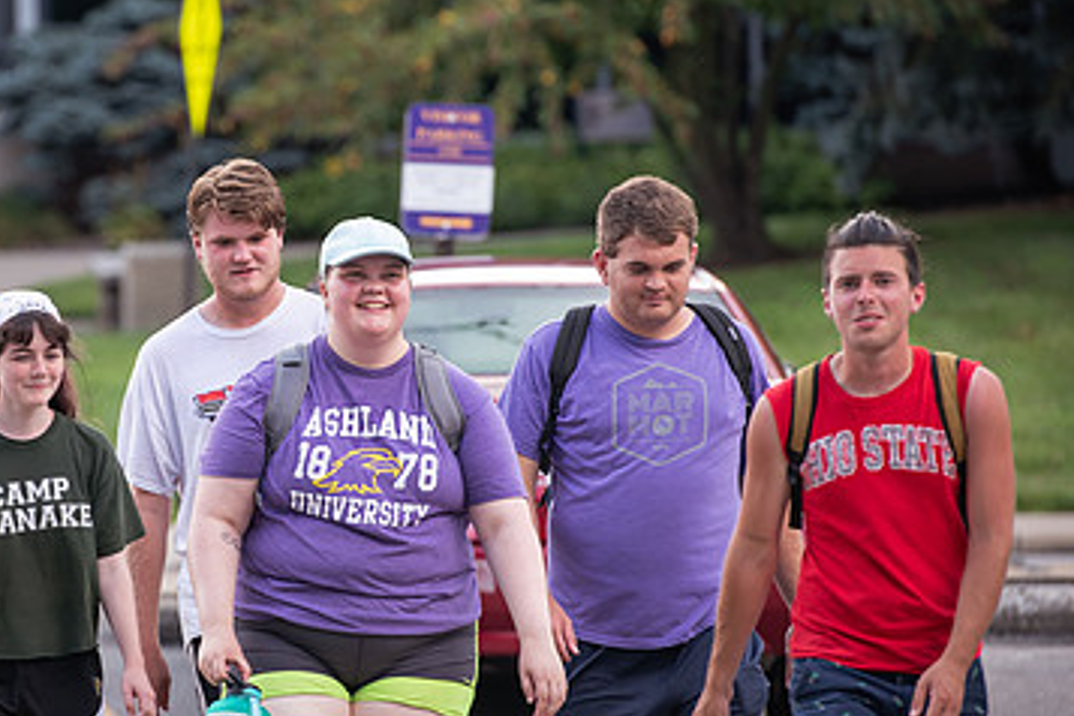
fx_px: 9695
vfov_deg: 4.2
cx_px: 253
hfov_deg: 6.3
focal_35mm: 325
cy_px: 360
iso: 320
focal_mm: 200
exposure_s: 1/500
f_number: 4
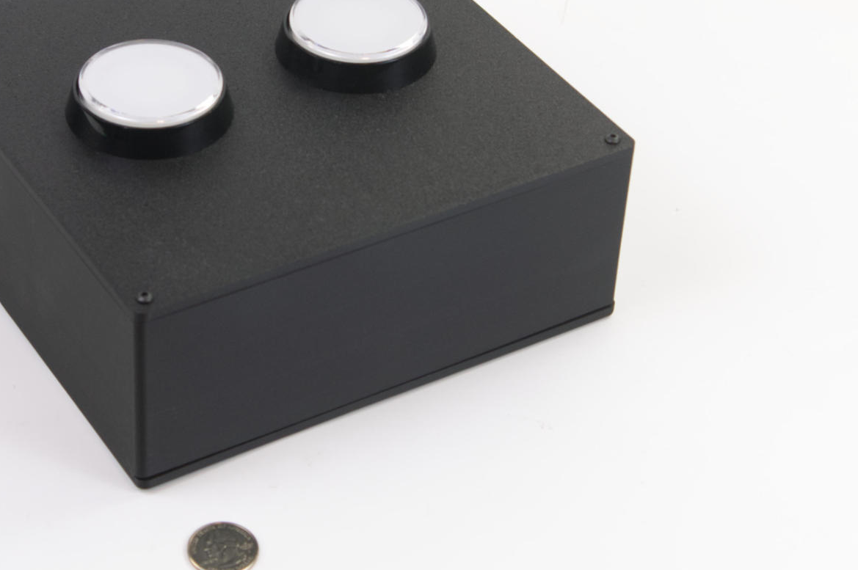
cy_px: 191
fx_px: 1643
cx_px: 253
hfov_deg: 29.0
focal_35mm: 69
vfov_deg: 19.6
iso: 200
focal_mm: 28
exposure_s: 1/80
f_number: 4
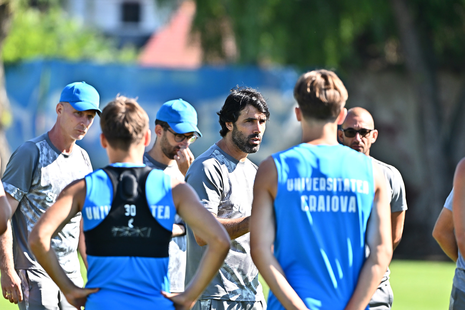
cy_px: 155
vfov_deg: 2.8
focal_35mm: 500
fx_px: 6458
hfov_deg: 4.1
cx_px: 232
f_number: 6.3
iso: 1250
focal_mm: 500
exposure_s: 1/1600
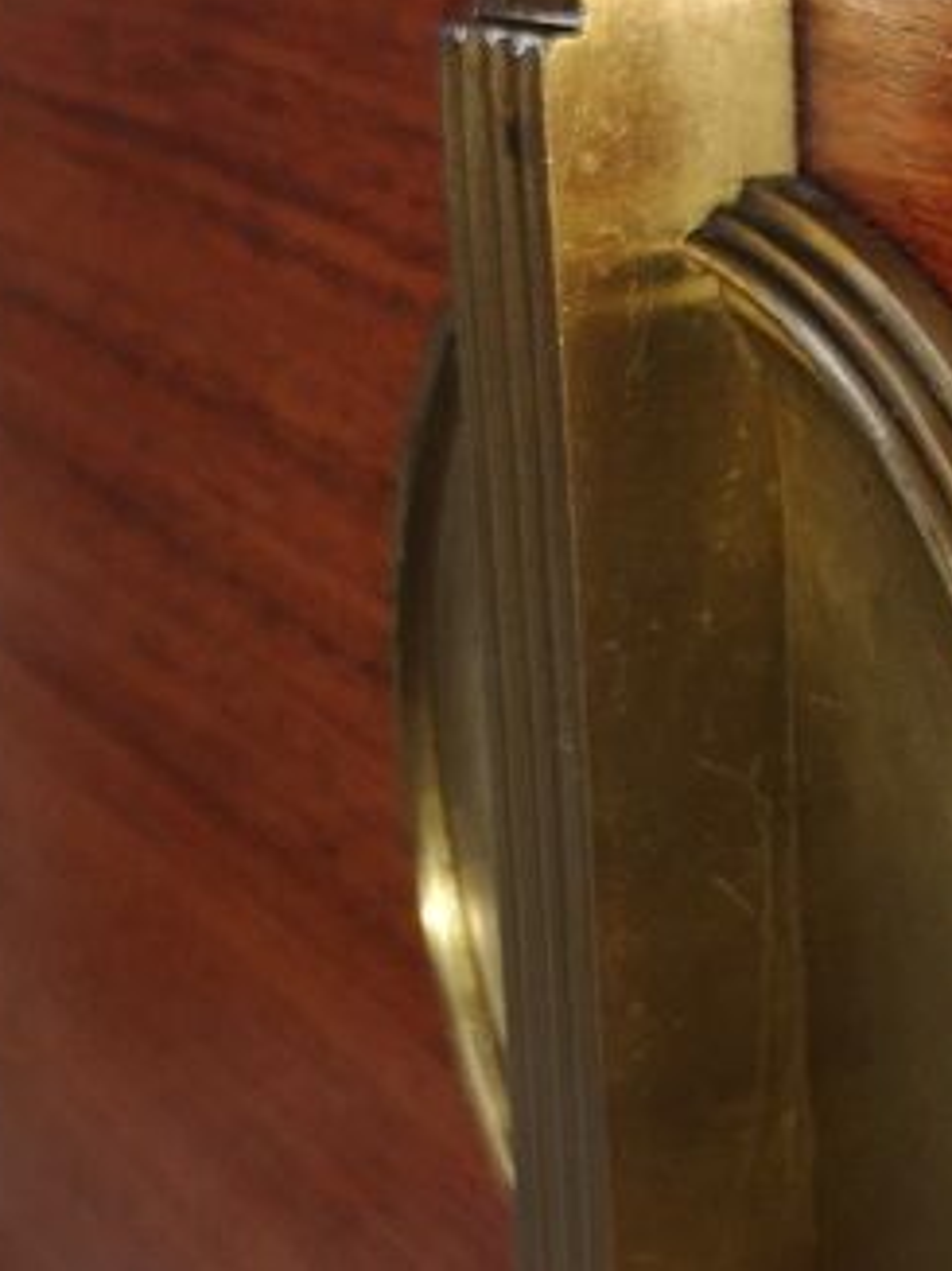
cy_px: 723
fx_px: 3009
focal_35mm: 82
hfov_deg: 17.7
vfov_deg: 23.8
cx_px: 890
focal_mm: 3.95
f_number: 1.8
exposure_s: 1/90
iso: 80
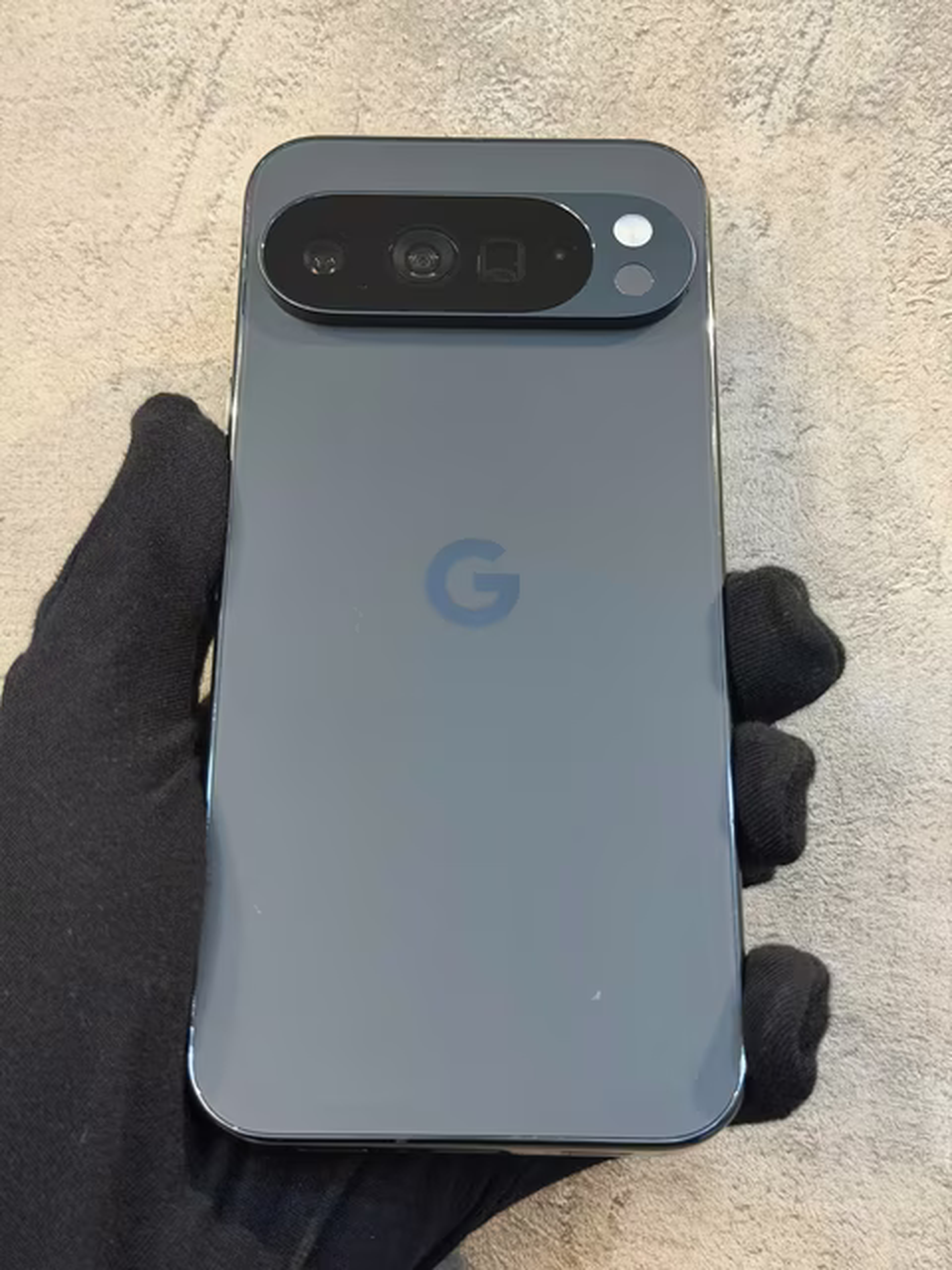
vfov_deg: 39.7
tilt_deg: +10.5
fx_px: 1760
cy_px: 635
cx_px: 476
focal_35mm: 48
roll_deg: -2.1
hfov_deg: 30.3
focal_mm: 6.76
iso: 250
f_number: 1.78
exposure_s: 1/50
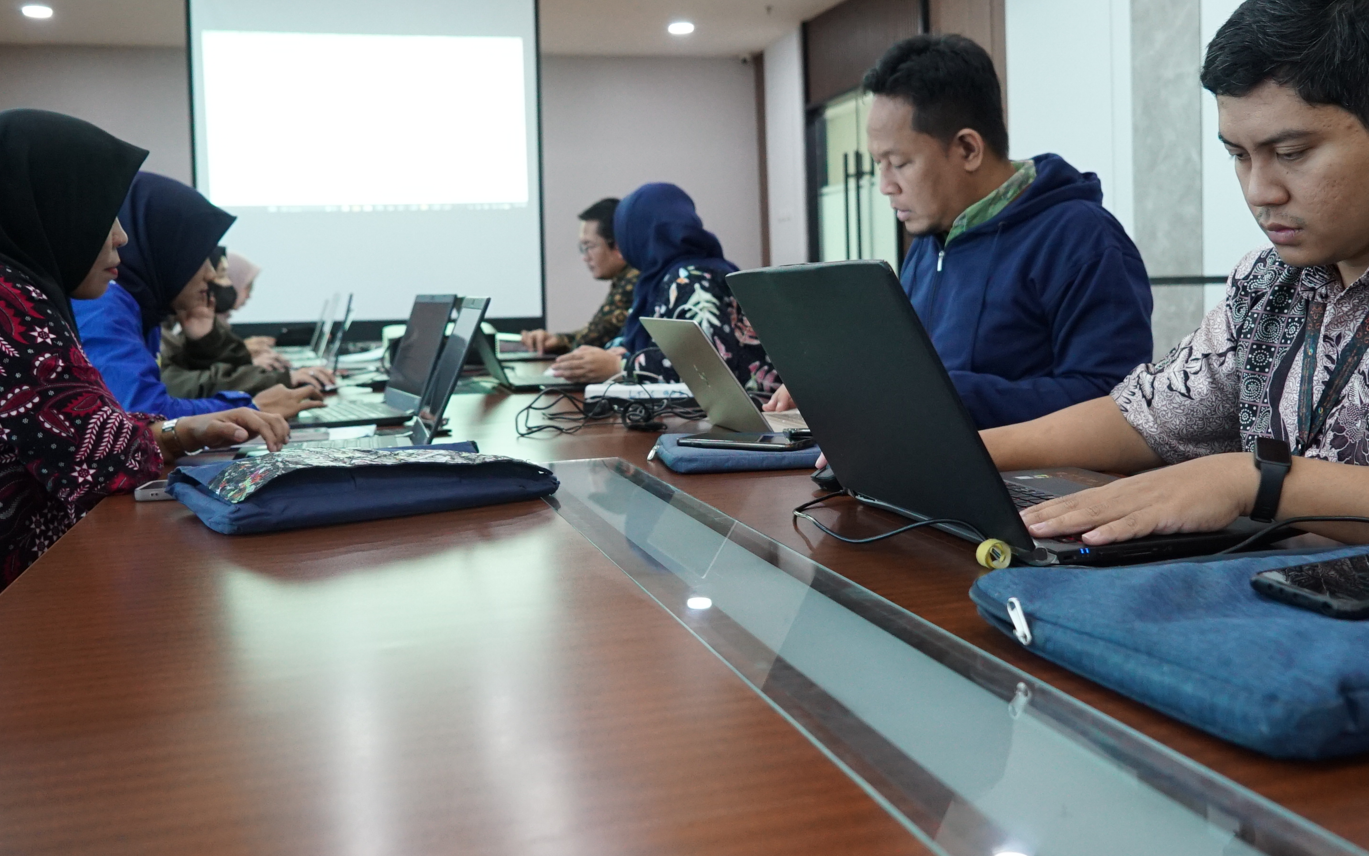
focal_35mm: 36
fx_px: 1343
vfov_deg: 35.3
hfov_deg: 54.0
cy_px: 378
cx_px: 734
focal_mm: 24
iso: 4000
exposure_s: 1/160
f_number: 4
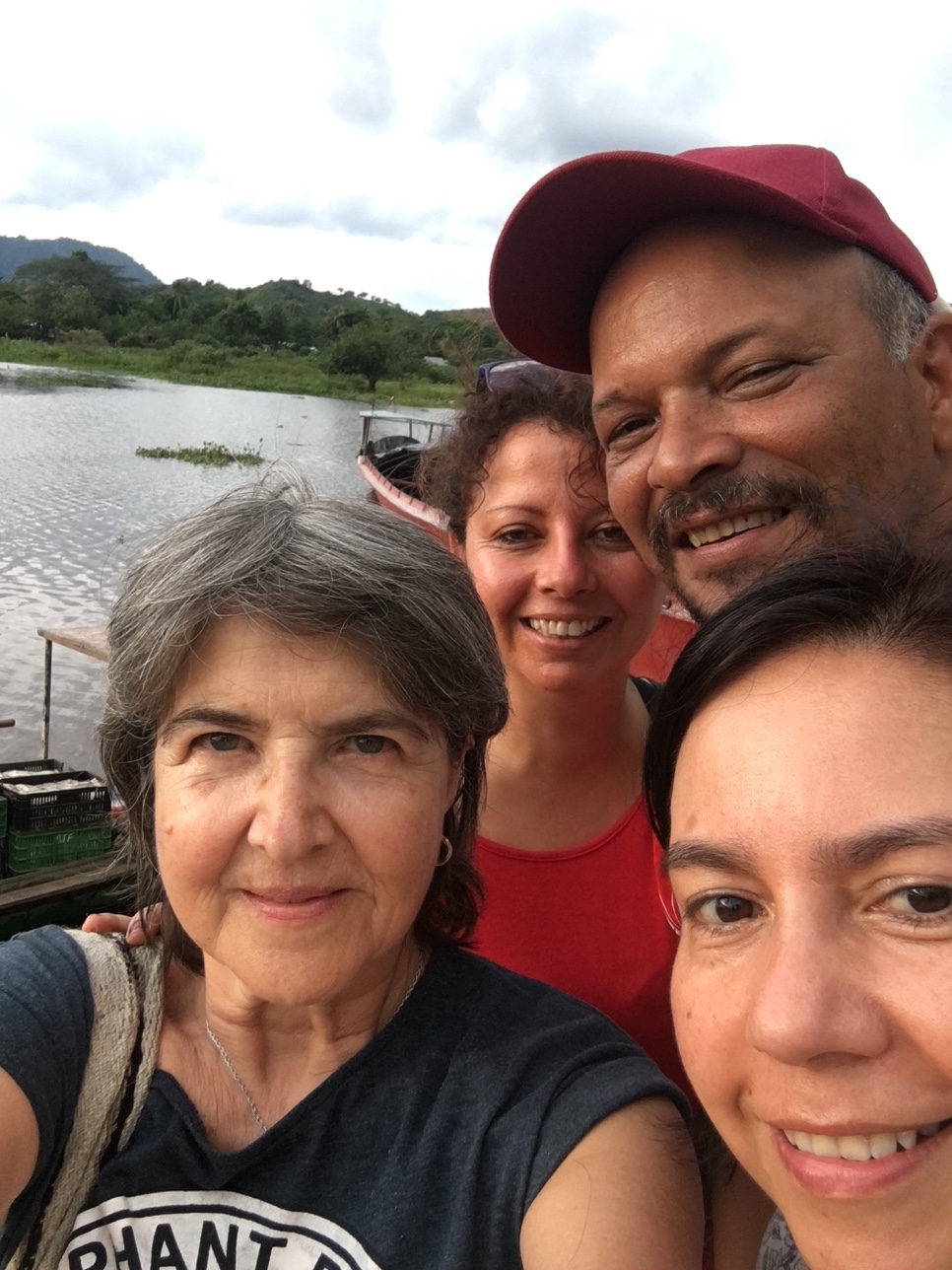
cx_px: 476
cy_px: 635
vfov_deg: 58.4
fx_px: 1137
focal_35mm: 31
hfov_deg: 45.4
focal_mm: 2.65
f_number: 2.2
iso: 40
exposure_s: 1/120
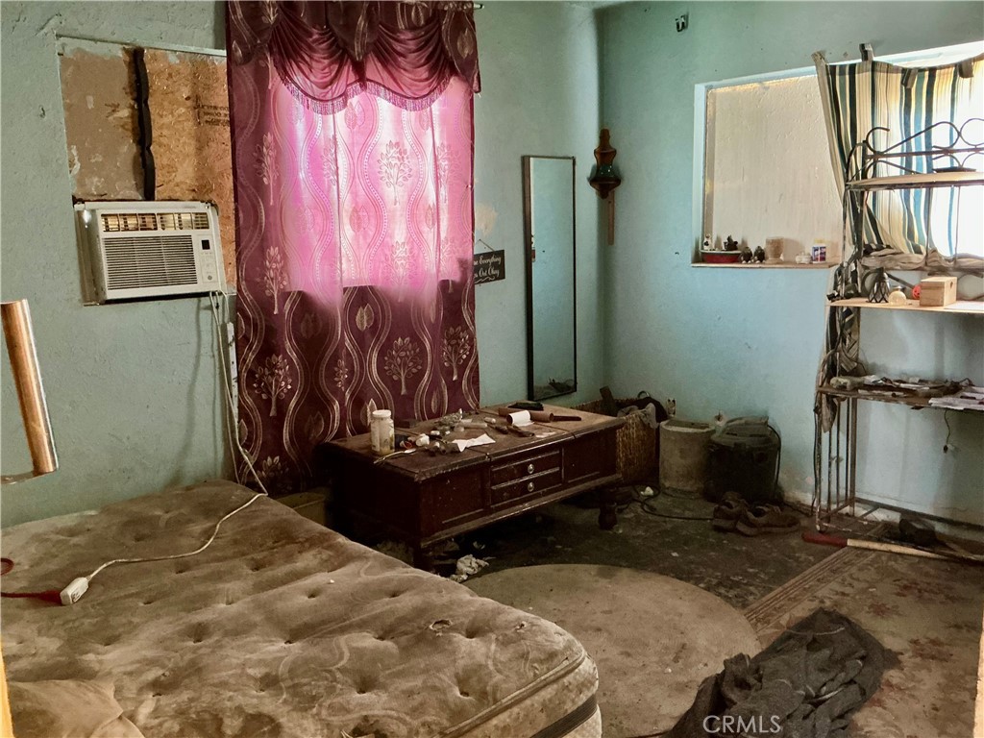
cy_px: 369
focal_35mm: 29
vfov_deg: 48.2
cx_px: 492
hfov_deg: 61.7
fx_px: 824
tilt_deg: -10.7
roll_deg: +1.8
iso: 400
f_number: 1.8
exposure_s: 1/30
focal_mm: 3
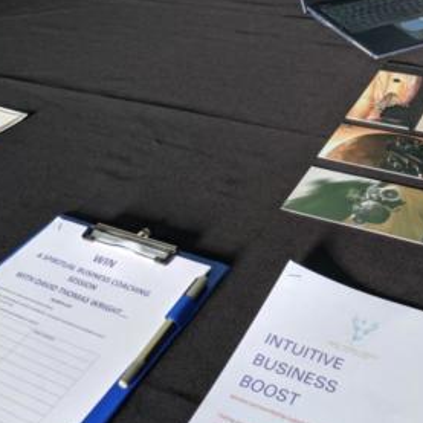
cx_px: 336
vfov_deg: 39.0
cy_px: 167
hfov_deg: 37.8
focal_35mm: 43
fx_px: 594
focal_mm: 4.44
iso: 296
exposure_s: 1/50
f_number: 1.8
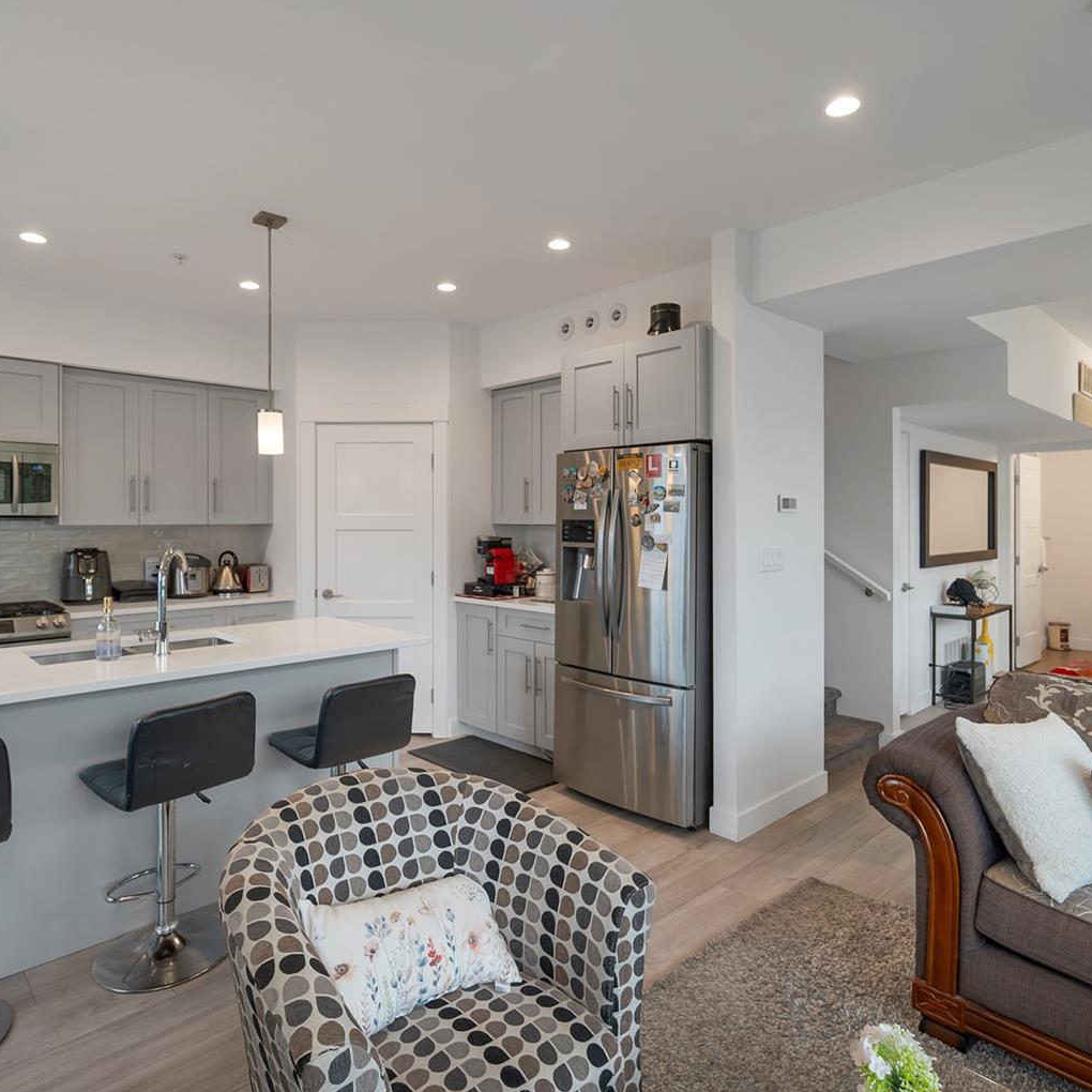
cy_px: 533
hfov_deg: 74.8
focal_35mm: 20
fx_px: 714
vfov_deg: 74.8
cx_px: 533
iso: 320
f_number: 5.6
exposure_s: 1/20
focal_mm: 15
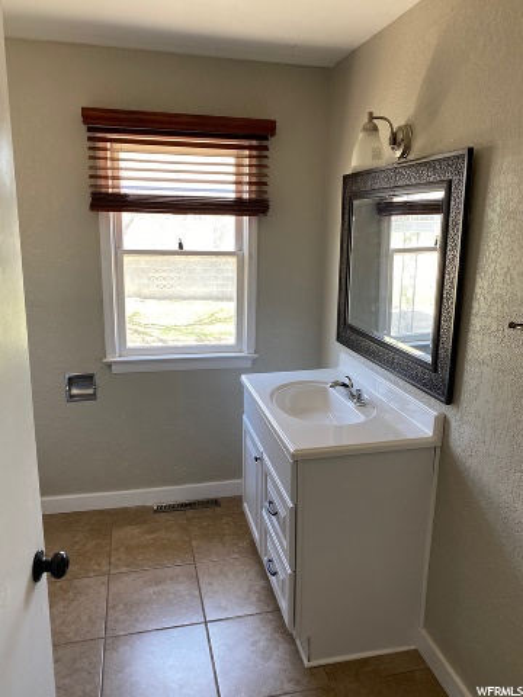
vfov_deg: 67.3
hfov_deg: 53.1
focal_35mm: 26
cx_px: 262
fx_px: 524
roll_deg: -2.2
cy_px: 348
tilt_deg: -13.7
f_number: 1.8
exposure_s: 1/122
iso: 100
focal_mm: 4.25
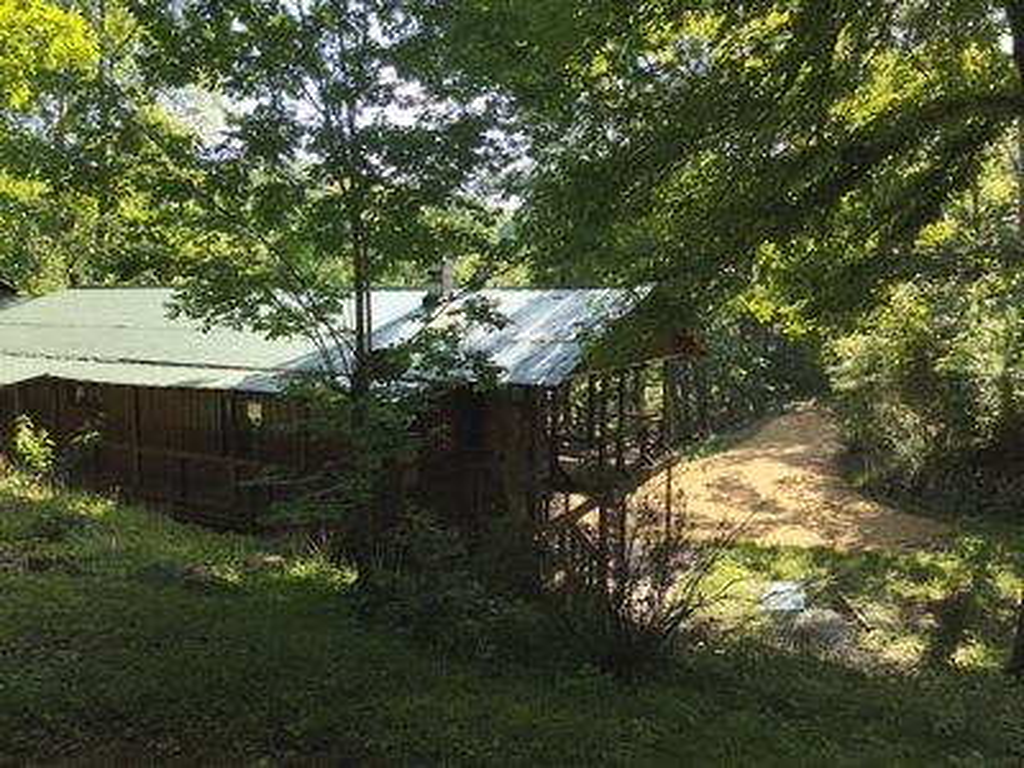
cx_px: 512
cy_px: 384
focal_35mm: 24
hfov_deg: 71.6
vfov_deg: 56.8
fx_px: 710
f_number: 2.8
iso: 100
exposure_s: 1/240
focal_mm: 4.4
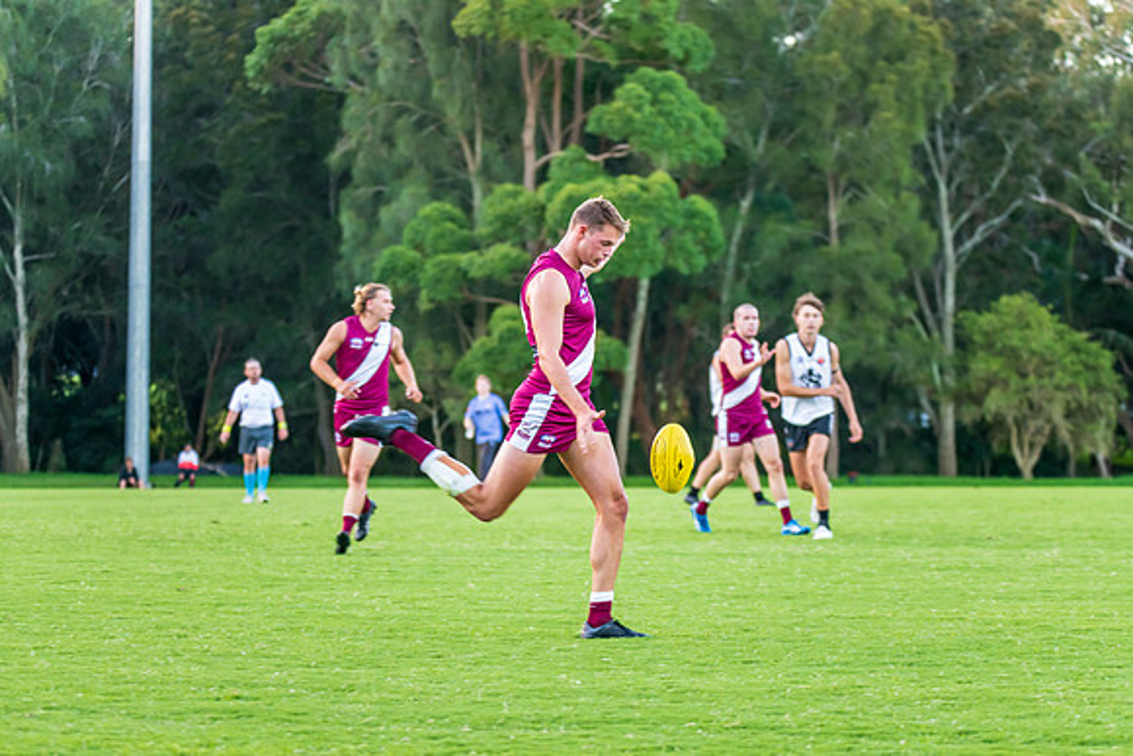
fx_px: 4722
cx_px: 566
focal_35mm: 150
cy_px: 378
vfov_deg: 9.2
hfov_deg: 13.7
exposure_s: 1/200
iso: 1600
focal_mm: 150
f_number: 5.6
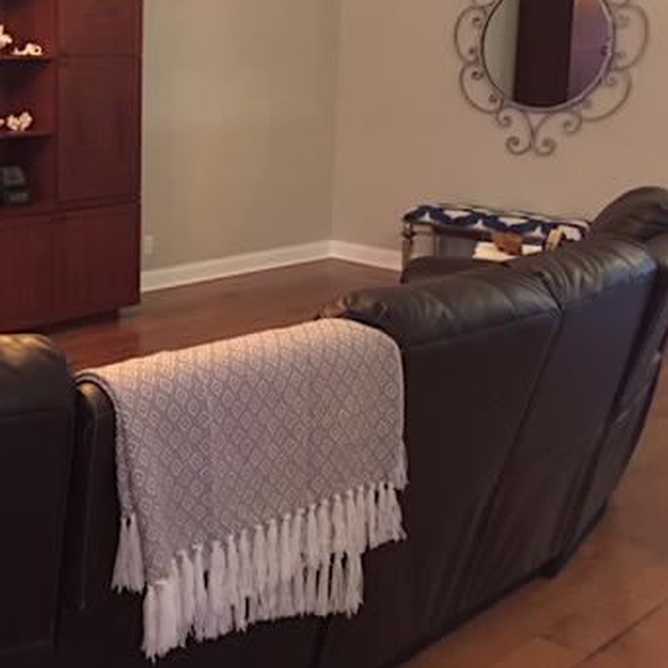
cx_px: 66
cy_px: 209
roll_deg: -1.4
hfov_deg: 33.5
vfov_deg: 34.9
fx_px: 1048
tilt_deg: -8.0
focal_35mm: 48
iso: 100
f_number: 2.2
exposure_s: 1/4
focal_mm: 4.15
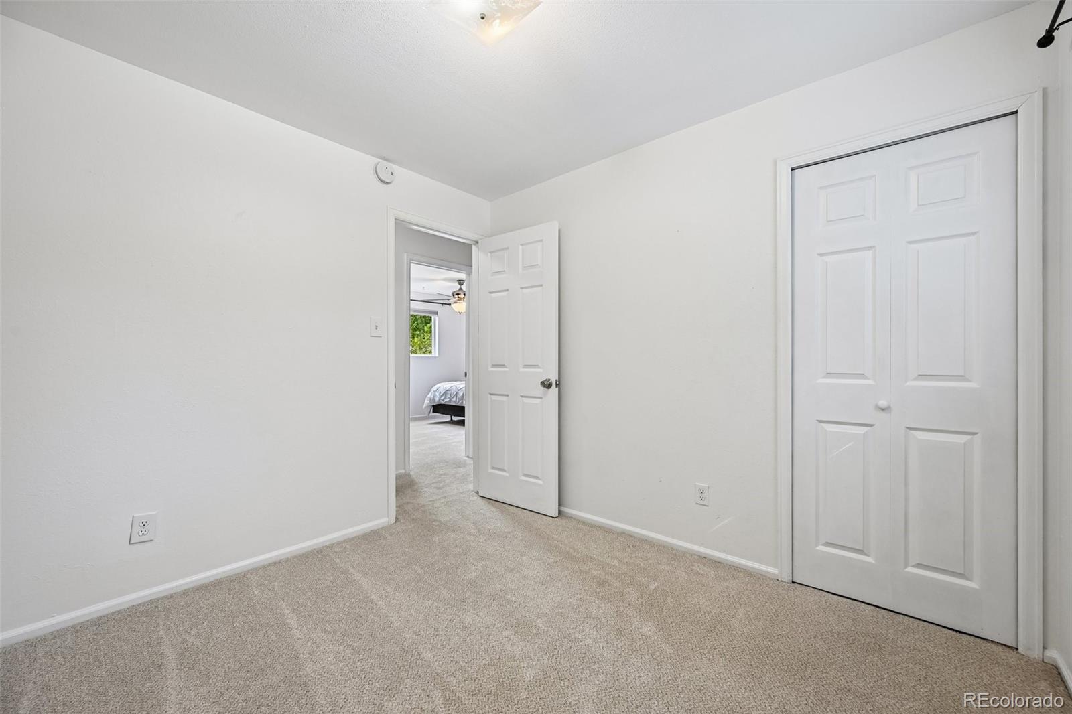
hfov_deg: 104.3
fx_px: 417
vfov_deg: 81.2
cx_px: 536
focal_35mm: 14
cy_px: 357
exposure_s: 1/15
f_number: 8
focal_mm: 14
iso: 250
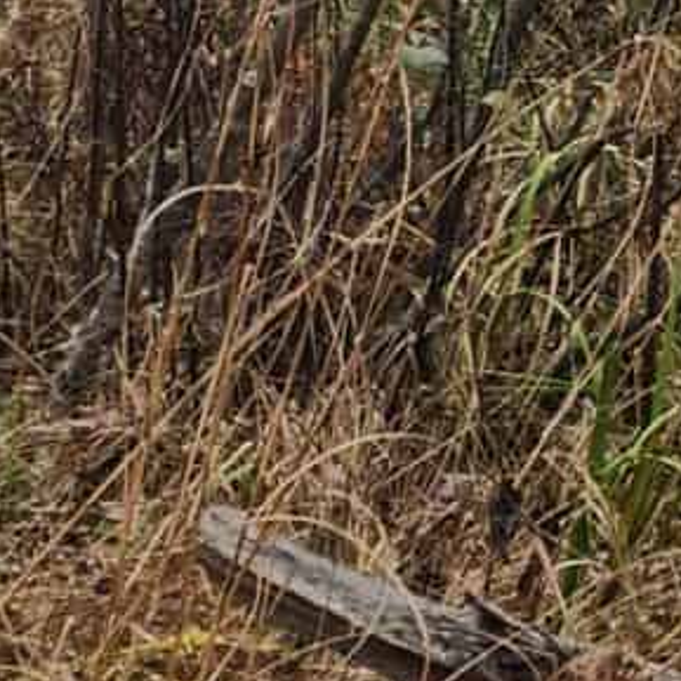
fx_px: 4006
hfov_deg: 7.4
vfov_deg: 9.7
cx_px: -1930
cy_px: 295
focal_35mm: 180
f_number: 1.8
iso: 20
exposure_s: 1/465
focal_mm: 5.4
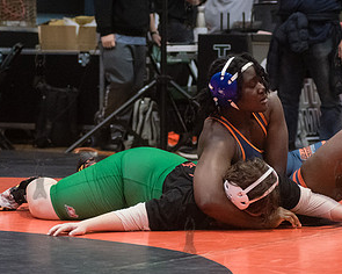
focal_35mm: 167
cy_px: 149
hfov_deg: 11.6
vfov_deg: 9.3
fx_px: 1690
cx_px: 146
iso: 8000
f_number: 3.5
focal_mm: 80
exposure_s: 1/400
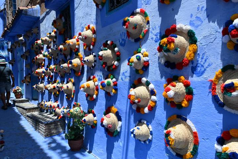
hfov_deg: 67.4
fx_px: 178
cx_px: 119
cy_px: 80
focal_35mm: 27
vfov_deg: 47.9
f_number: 7.1
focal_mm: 18
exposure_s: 1/400
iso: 100
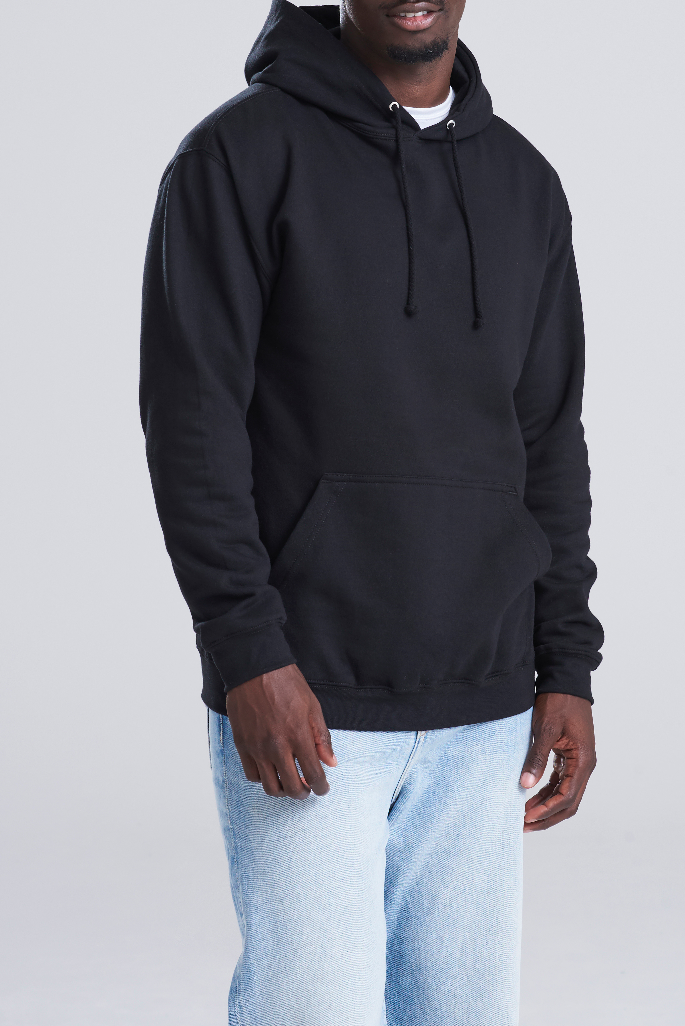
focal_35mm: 162
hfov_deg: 8.5
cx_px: 358
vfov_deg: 12.7
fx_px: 4619
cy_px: 351
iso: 400
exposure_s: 1/160
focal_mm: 110
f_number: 10
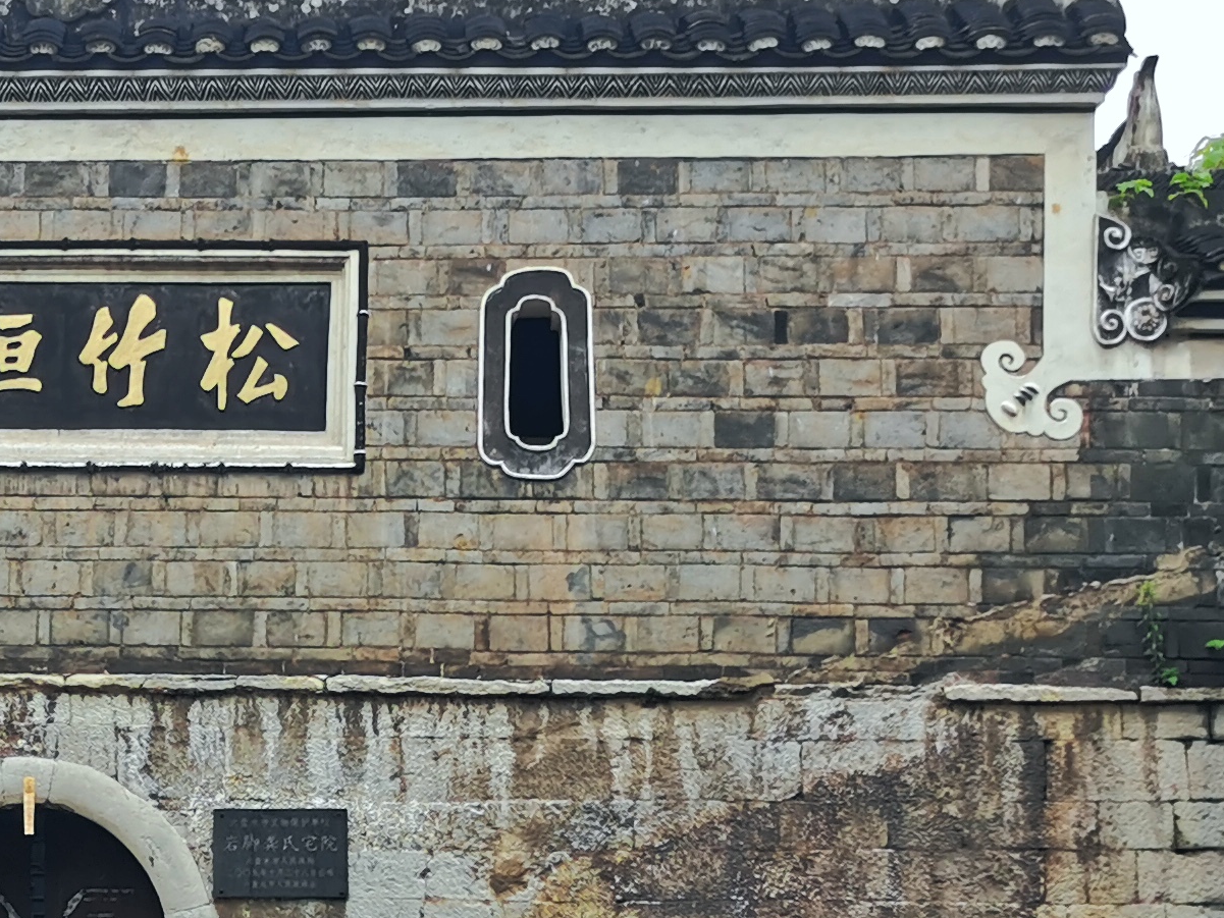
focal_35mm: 82
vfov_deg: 17.9
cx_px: 31
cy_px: 711
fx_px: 2900
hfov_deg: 23.0
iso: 50
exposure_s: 1/409
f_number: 1.8
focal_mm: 5.58
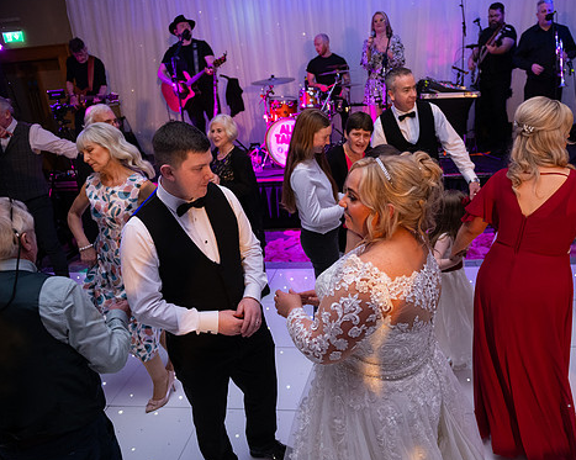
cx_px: 355
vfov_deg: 51.5
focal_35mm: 28
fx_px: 477
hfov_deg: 61.5
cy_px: 230
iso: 1250
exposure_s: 1/160
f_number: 3.5
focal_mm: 24
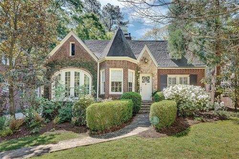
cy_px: 80
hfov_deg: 96.8
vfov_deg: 73.7
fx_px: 106
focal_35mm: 16
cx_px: 120
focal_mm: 16
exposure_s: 1/100
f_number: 8
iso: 100
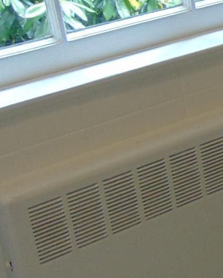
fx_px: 841
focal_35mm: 102
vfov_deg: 18.5
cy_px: 28
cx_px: 499
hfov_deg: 12.5
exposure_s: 1/50
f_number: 3
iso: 80
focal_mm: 4.5
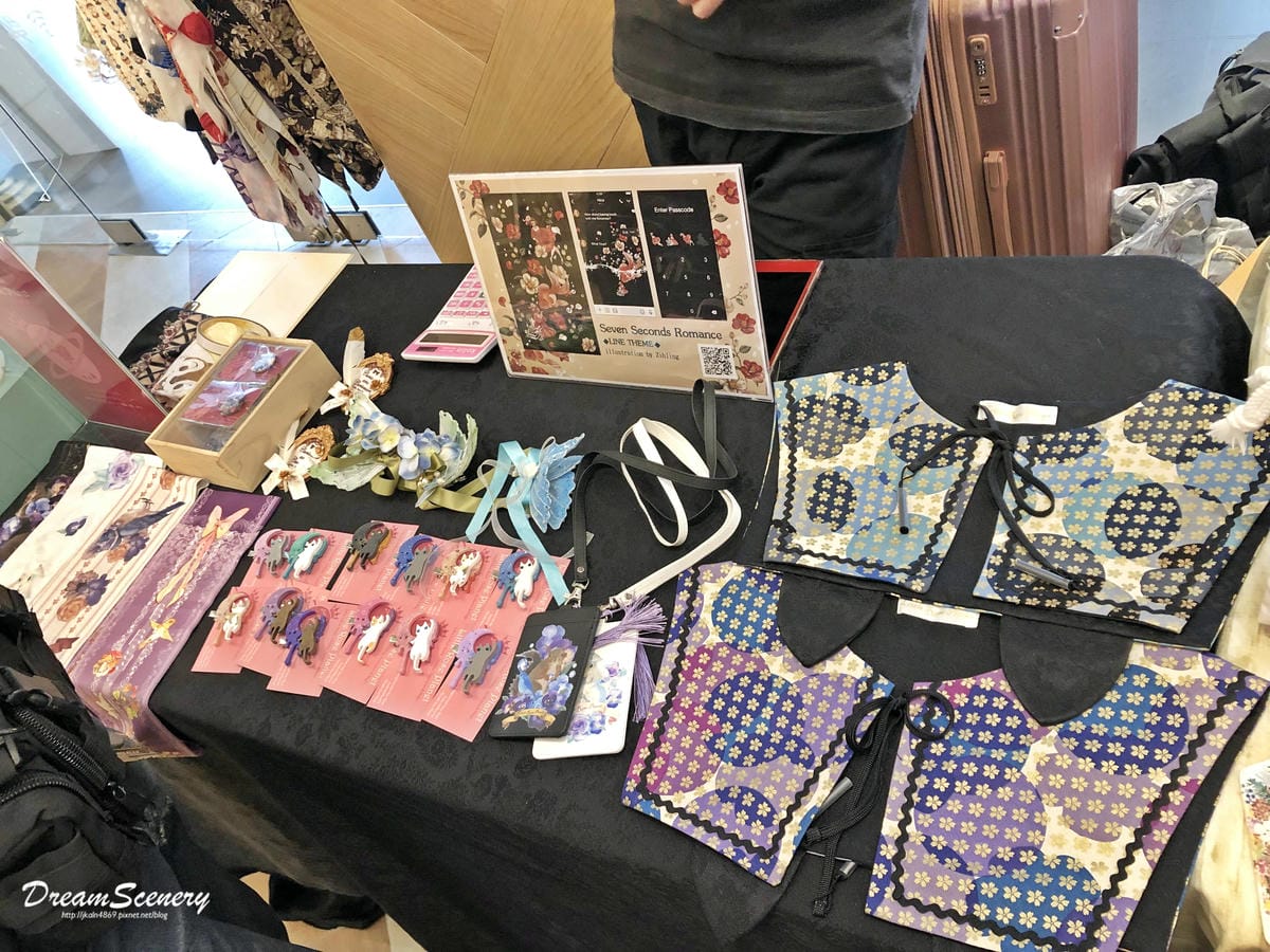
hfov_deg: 63.4
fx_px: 1027
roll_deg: +28.4
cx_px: 635
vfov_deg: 49.7
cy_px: 476
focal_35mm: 28
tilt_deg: -44.9
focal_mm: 3.99
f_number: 1.8
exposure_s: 1/15
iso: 50
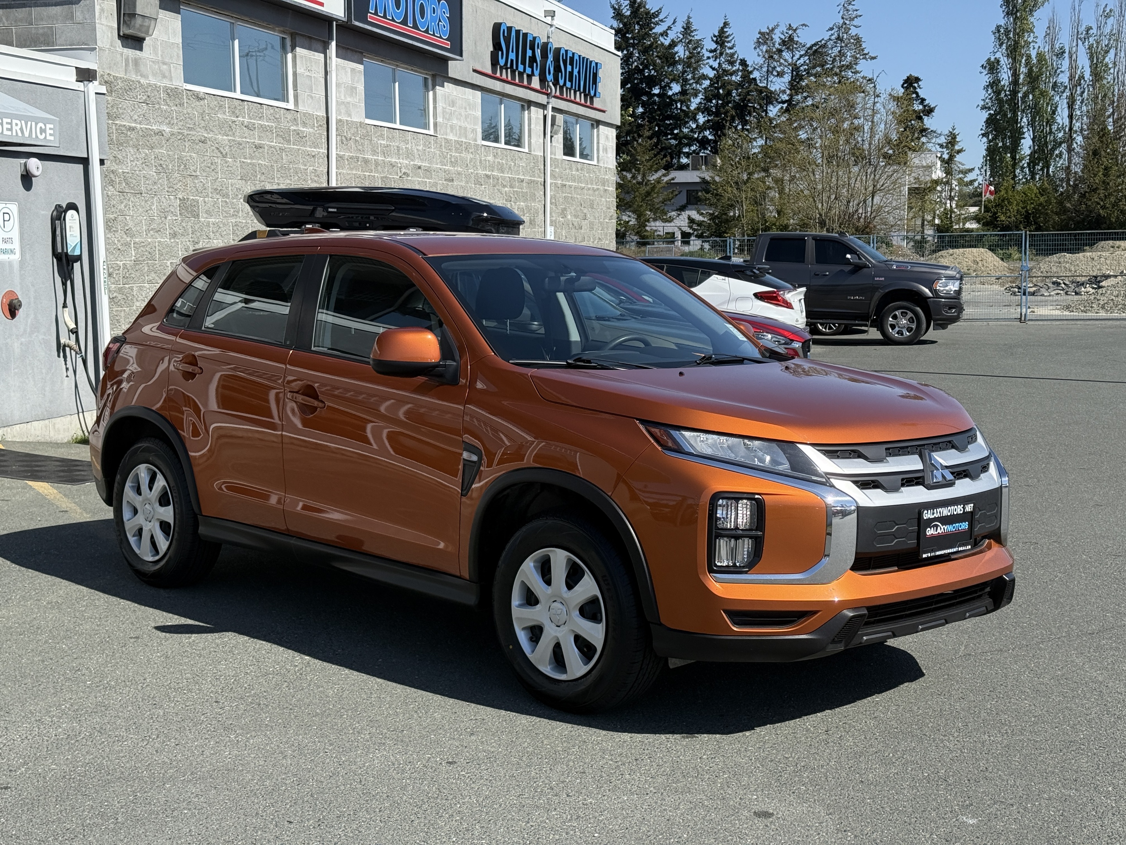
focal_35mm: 48
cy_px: 422
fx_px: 1561
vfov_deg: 30.3
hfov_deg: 39.7
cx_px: 563
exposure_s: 1/4878
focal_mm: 6.76
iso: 80
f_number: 1.78
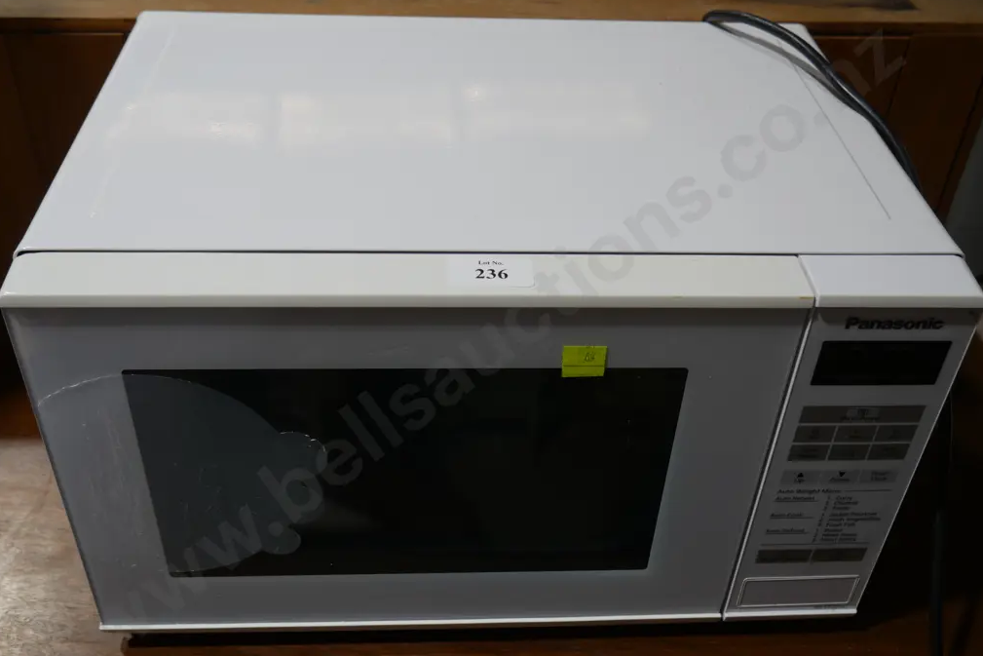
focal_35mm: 38
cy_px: 345
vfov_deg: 35.1
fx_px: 1038
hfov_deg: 50.7
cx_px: 494
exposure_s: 1/100
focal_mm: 18
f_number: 4
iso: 200
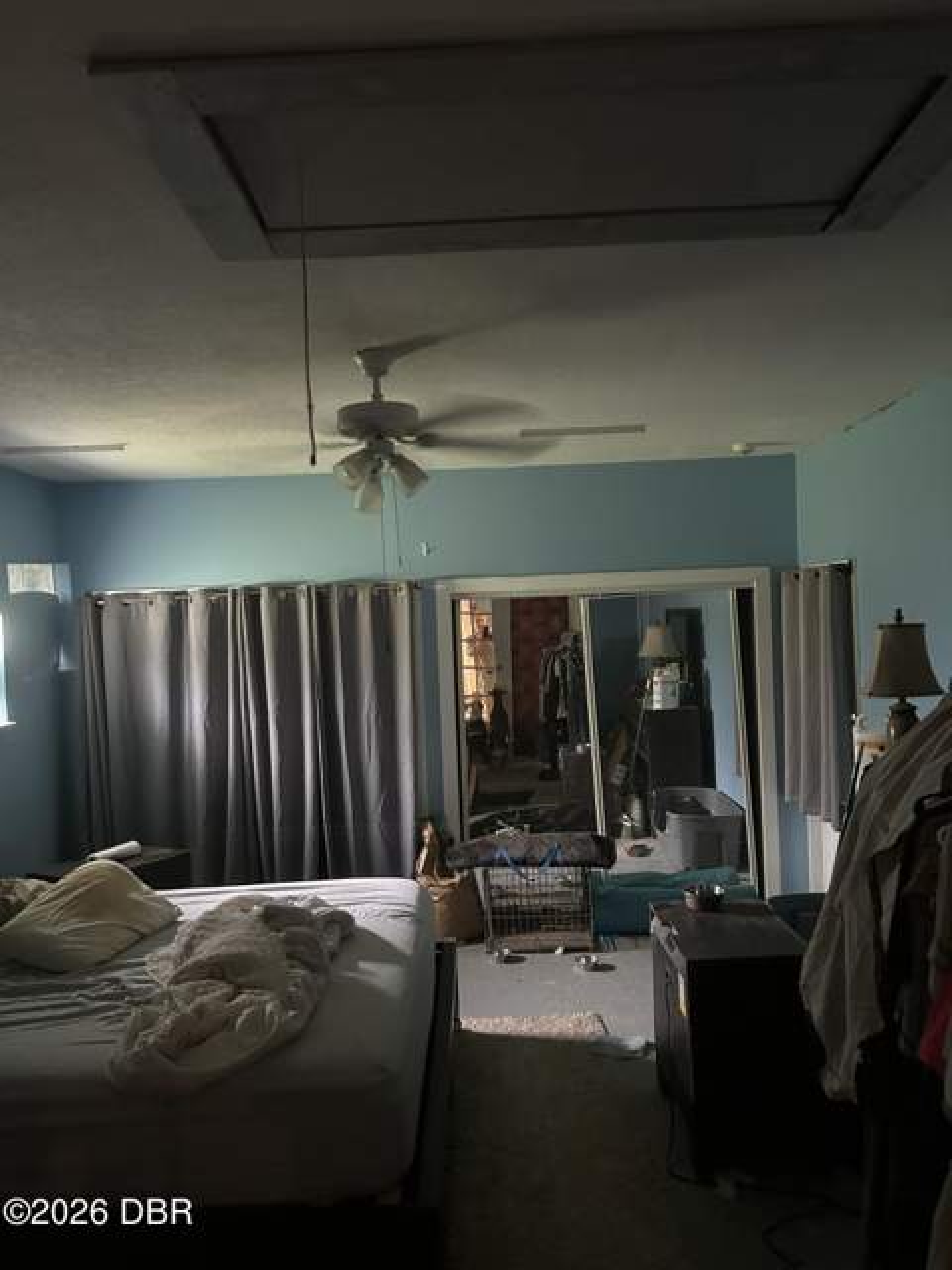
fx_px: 953
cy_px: 635
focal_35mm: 26
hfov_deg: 53.1
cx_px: 476
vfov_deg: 67.3
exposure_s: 1/30
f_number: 1.5
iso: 800
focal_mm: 5.7
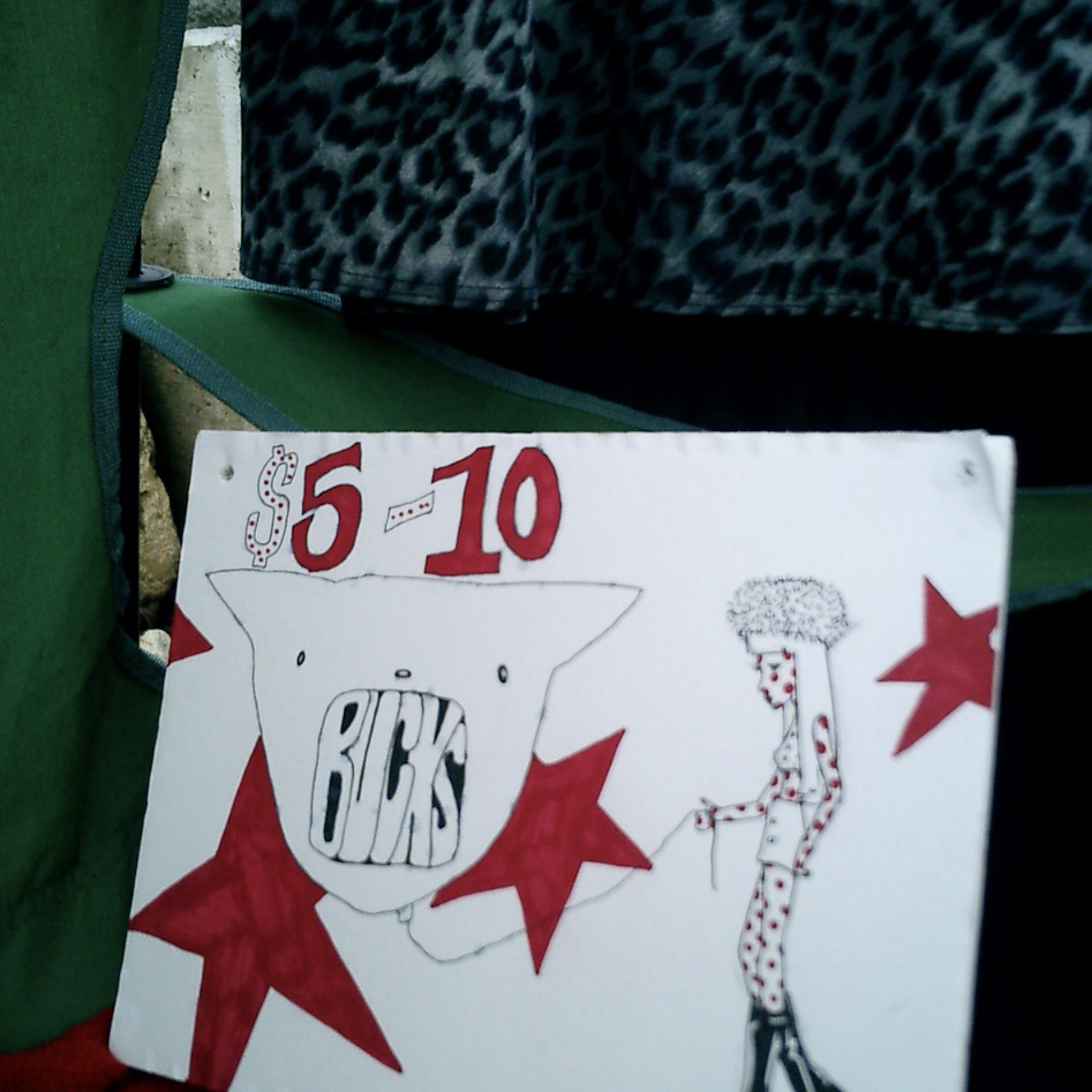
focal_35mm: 43
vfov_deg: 39.2
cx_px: 543
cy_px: 565
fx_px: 1535
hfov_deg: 39.2
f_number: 3.2
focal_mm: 7.5
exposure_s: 1/400
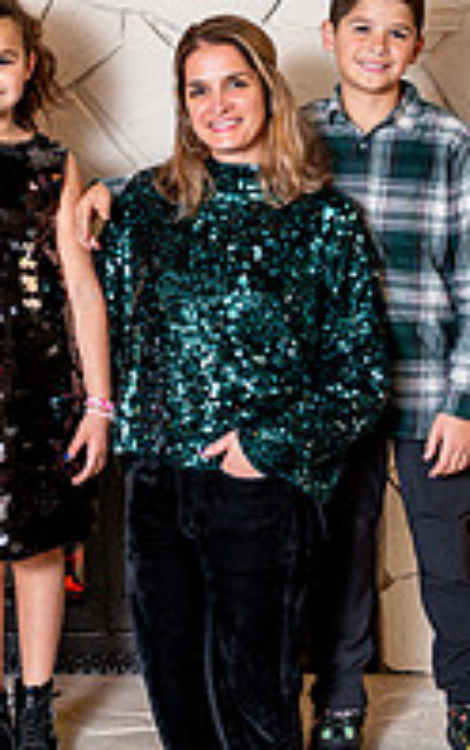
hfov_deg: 14.7
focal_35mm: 88
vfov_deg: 23.4
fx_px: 1801
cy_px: 242
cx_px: 42
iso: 500
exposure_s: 1/200
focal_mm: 38
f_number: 5
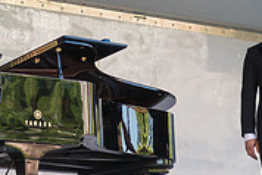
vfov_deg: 6.8
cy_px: 105
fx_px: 1471
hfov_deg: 10.2
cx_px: 103
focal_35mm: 202
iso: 500
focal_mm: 62
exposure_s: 1/640
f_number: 3.5
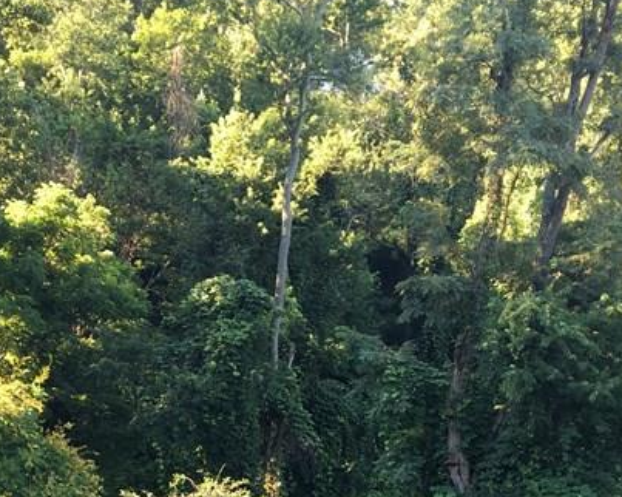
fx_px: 1325
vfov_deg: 20.1
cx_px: 340
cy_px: 573
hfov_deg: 26.4
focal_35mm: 72
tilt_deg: -9.8
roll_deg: +1.4
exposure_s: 1/60
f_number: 2.2
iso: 25
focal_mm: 4.15
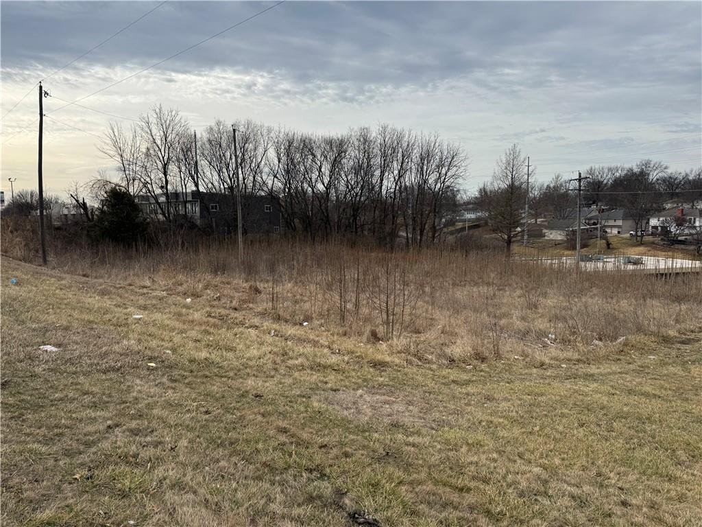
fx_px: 487
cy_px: 264
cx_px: 351
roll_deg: +0.3
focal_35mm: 24
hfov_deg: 71.6
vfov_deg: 56.8
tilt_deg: -6.4
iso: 80
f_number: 1.78
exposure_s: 1/4608
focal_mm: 6.76
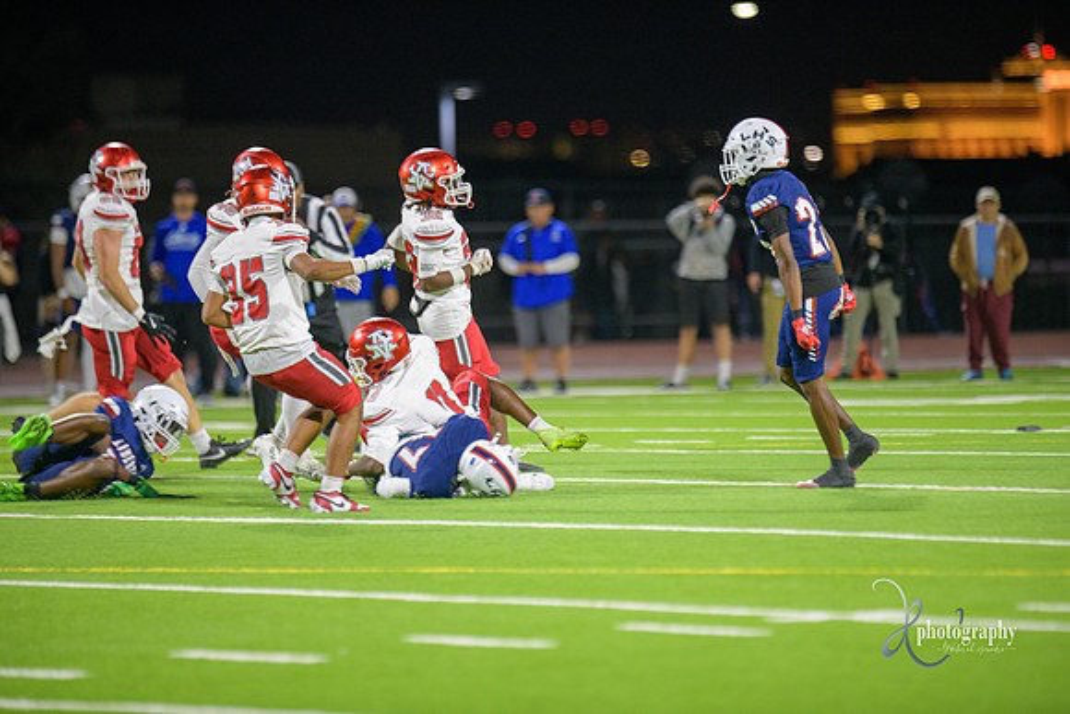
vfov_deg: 4.6
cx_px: 535
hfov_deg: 6.9
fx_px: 8918
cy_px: 357
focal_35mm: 300
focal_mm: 300
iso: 1250
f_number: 2.8
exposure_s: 1/250
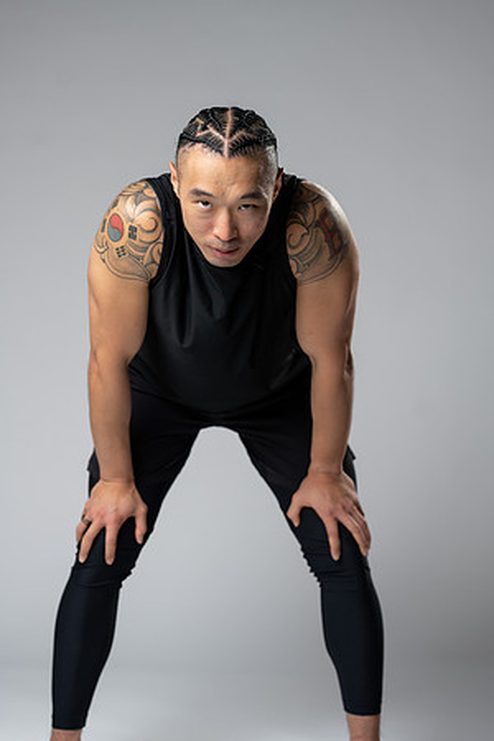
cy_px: 370
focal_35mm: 85
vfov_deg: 23.9
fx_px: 1749
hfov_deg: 16.1
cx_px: 247
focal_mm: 85
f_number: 3.2
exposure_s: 1/160
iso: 200
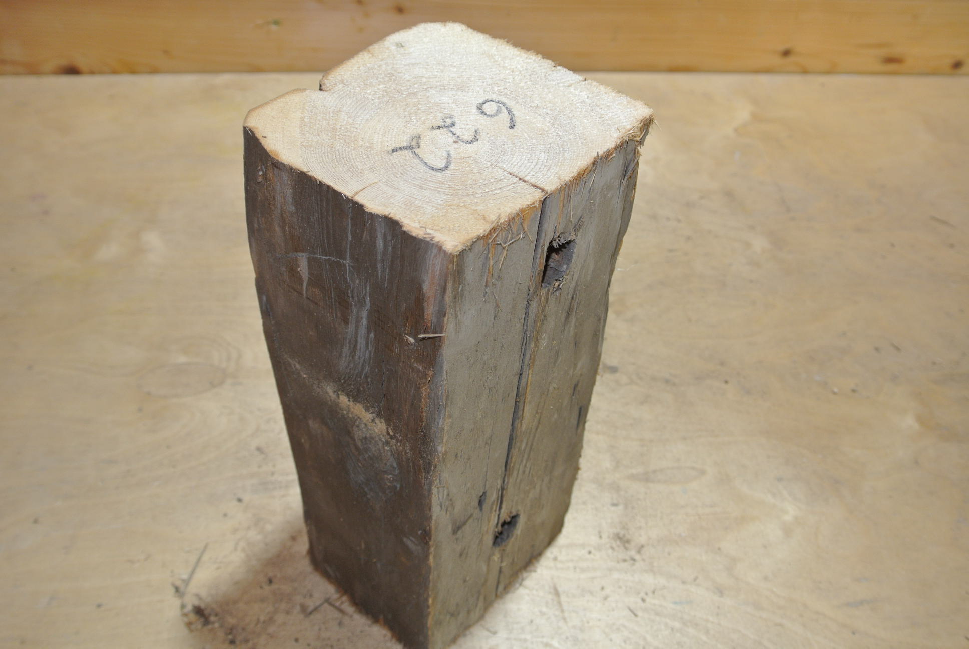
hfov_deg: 54.4
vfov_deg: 38.0
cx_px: 484
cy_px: 324
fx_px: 943
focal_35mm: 35
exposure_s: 1/60
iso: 200
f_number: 4
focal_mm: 13.1
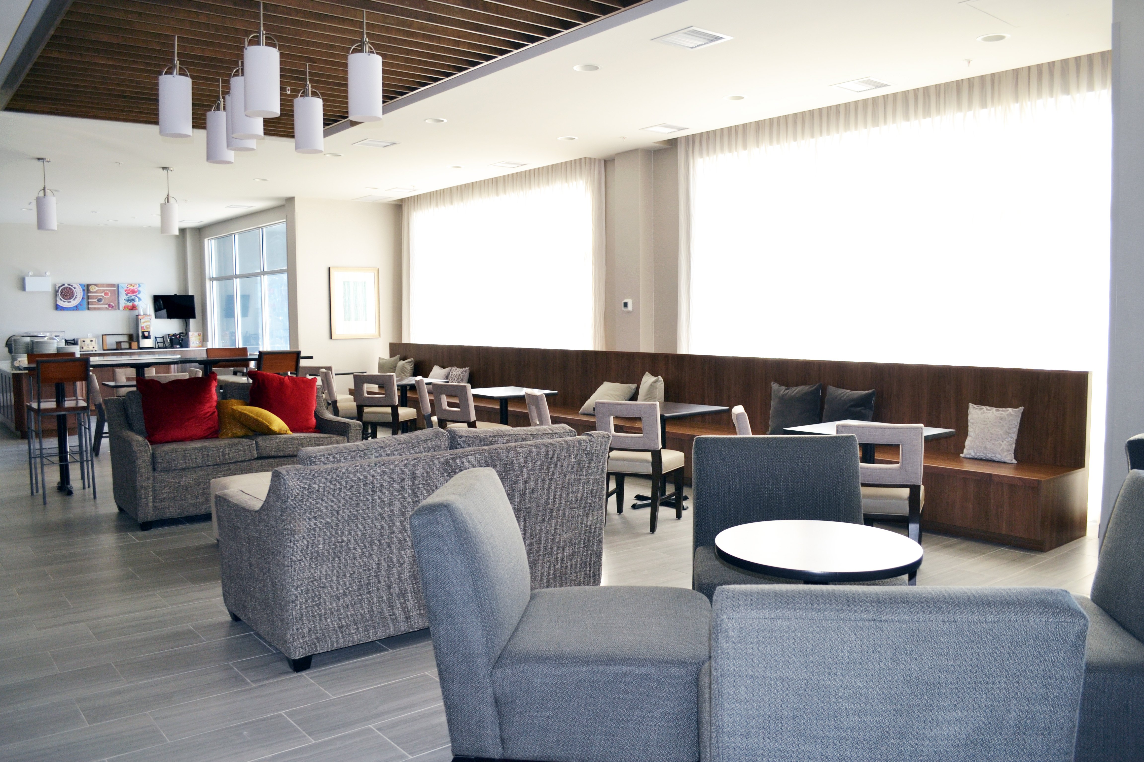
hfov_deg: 67.4
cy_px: 381
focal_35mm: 27
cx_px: 572
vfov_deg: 47.9
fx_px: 858
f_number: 4
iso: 180
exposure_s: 1/125
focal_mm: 18
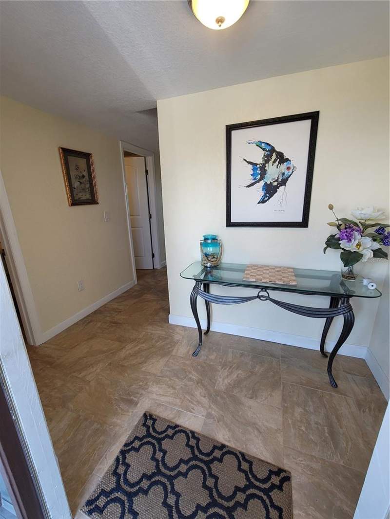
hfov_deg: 89.9
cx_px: 195
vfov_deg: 106.2
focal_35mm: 13
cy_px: 260
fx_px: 195
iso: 100
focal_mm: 2.2
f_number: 2.2
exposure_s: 1/120
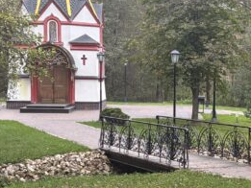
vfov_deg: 14.5
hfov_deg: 19.0
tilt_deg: -4.9
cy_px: 142
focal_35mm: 102
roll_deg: +0.2
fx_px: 740
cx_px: 213
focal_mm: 5.96
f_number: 1.6
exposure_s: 1/121
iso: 100
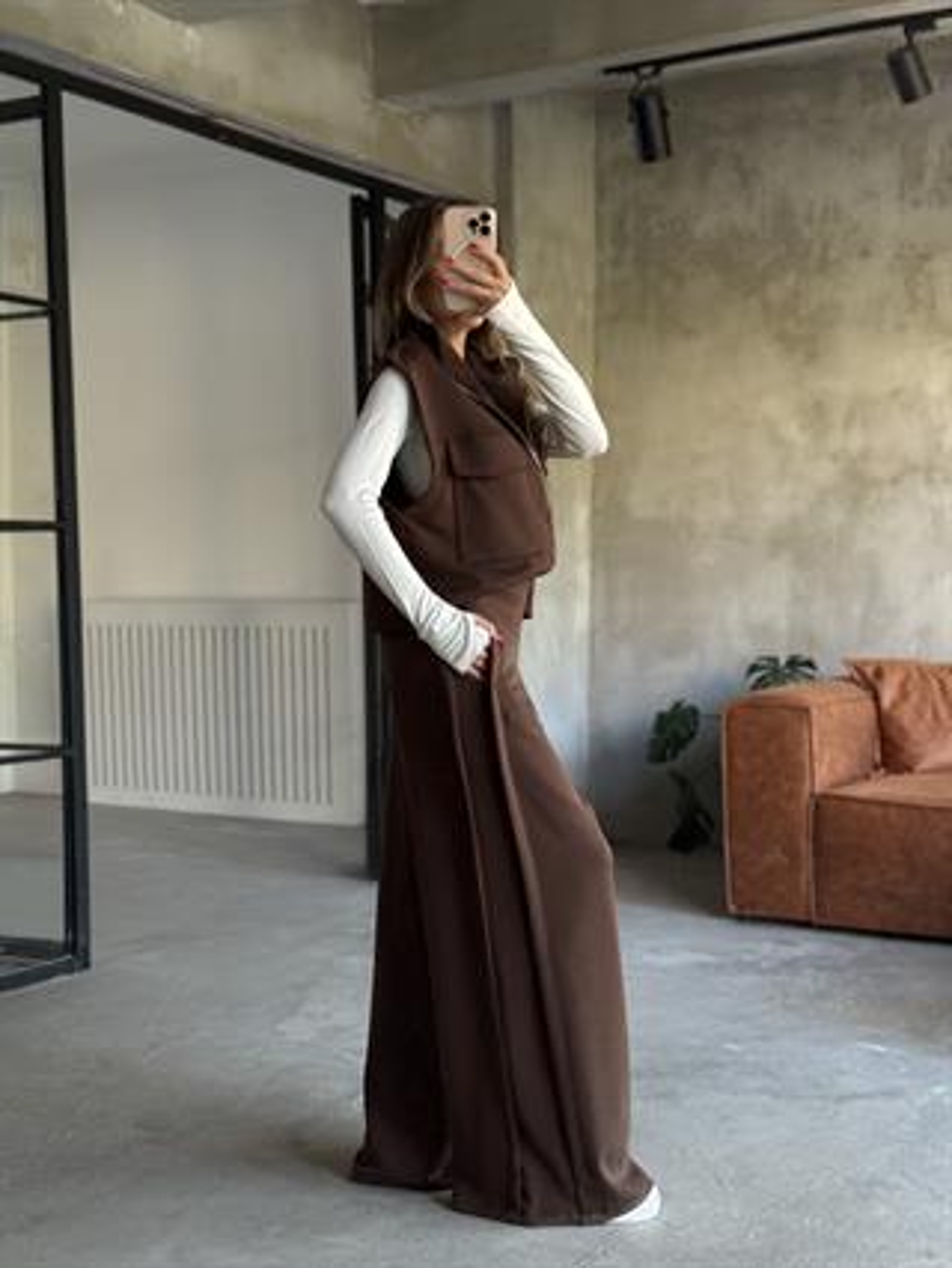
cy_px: 634
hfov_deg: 30.3
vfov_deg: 39.6
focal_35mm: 48
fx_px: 1758
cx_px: 476
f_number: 1.78
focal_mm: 6.76
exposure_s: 1/60
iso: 250
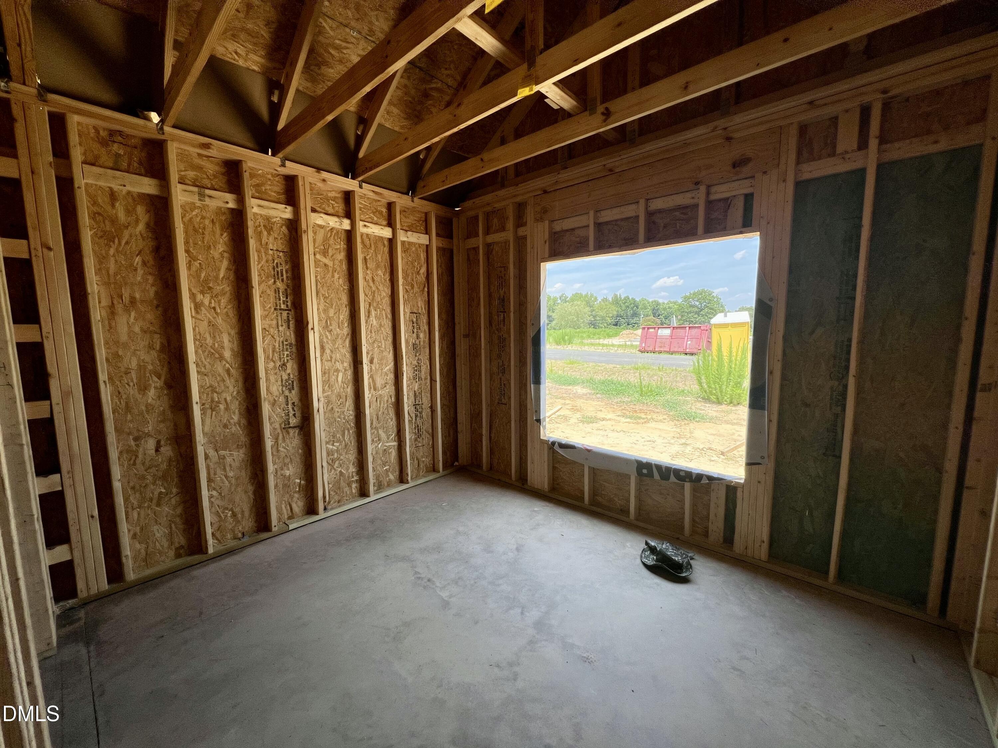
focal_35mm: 13
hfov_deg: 106.2
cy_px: 374
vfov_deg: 89.9
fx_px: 375
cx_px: 499
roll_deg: -0.2
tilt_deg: -6.9
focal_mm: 1.57
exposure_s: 1/552
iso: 32
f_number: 1.8
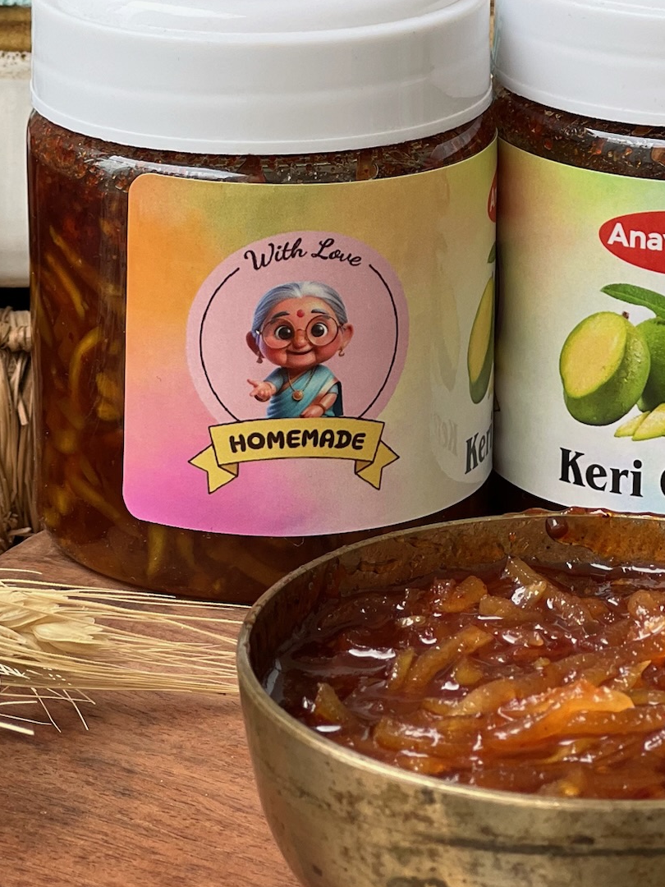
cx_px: 378
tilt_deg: -17.5
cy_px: 258
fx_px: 3740
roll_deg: +0.3
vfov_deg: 13.5
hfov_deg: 10.2
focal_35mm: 146
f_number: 2.8
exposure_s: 1/121
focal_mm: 9
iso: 25
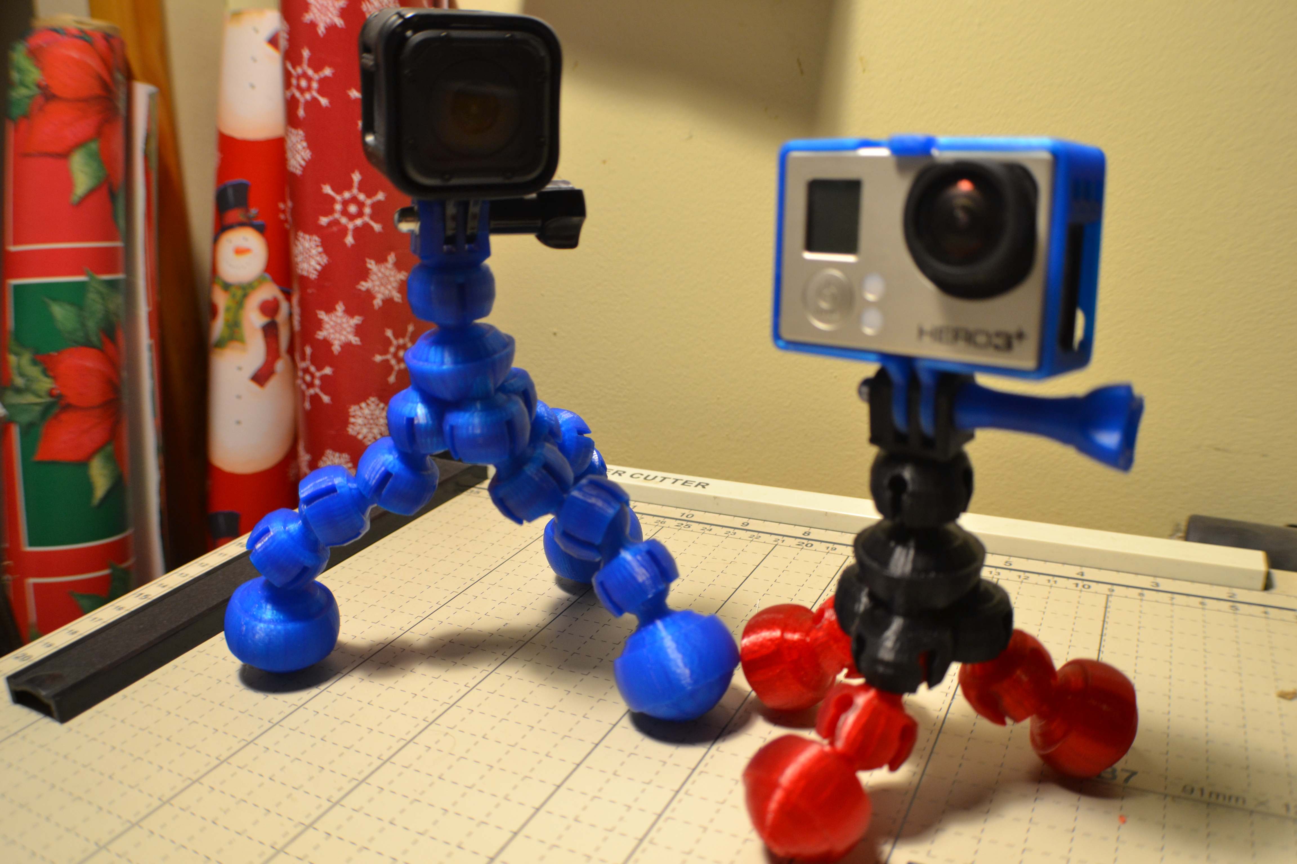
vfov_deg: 36.9
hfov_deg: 53.1
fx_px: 1297
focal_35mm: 36
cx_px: 648
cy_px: 432
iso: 450
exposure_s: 1/15
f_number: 4
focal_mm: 24
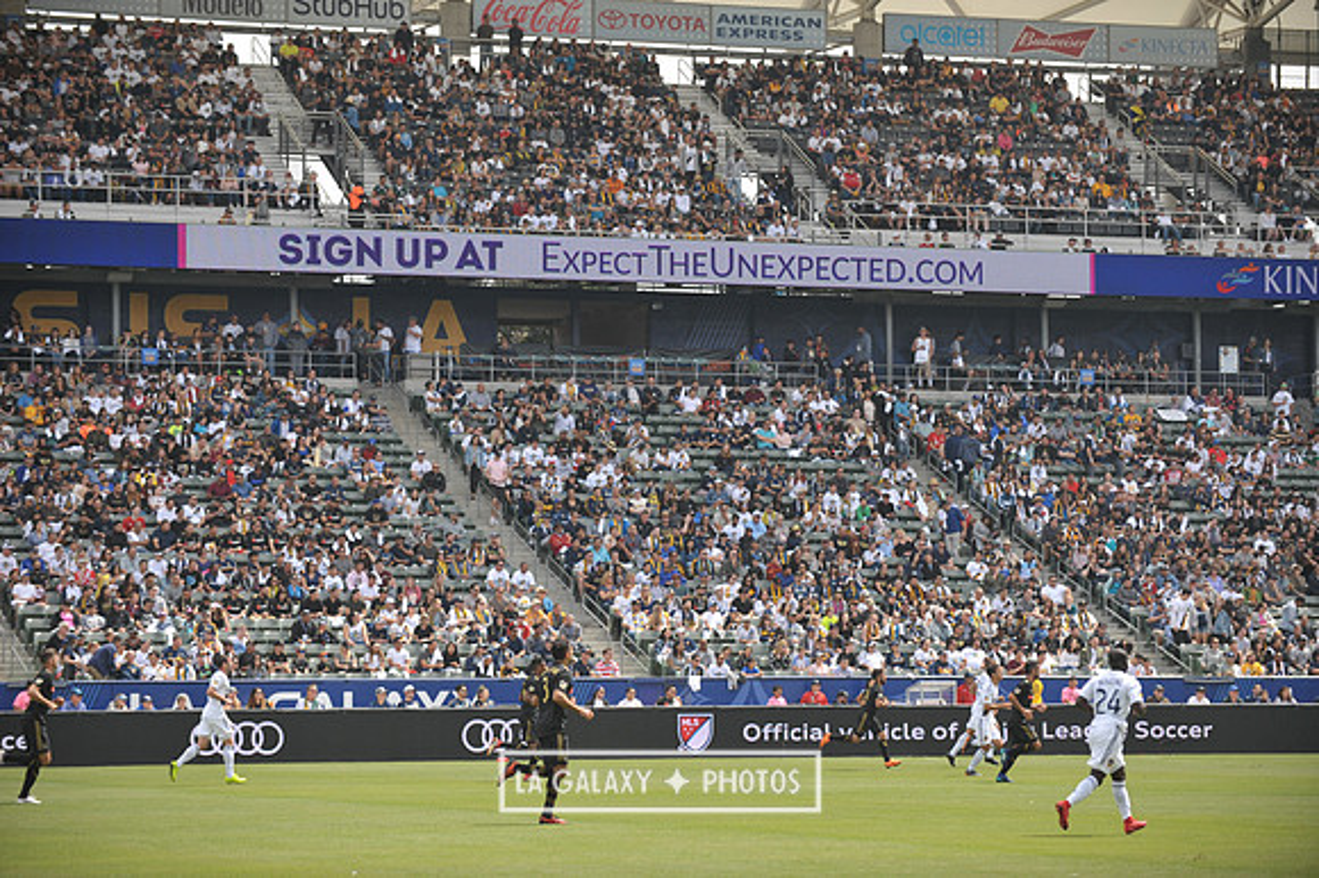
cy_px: 439
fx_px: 4394
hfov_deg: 17.1
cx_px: 660
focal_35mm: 120
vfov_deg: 11.4
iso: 320
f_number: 3.5
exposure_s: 1/2500
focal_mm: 120
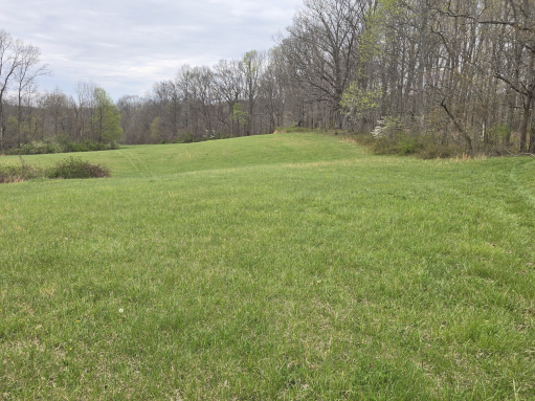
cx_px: 242
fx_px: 464
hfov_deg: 59.9
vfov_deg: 46.7
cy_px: 223
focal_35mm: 30
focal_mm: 6.3
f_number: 1.7
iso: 12
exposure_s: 1/488
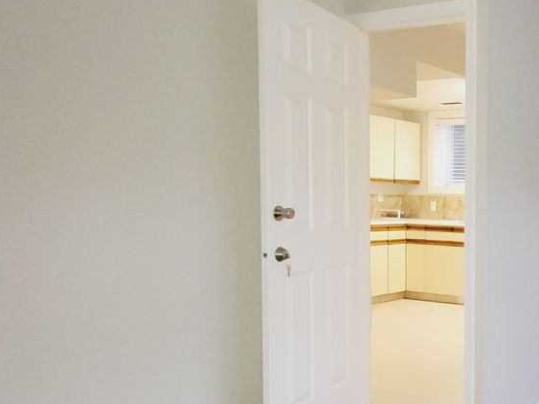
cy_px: 240
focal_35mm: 36
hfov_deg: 41.0
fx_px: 560
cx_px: 594
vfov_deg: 39.5
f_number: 2.2
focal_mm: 2.2
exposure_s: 1/20
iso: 640
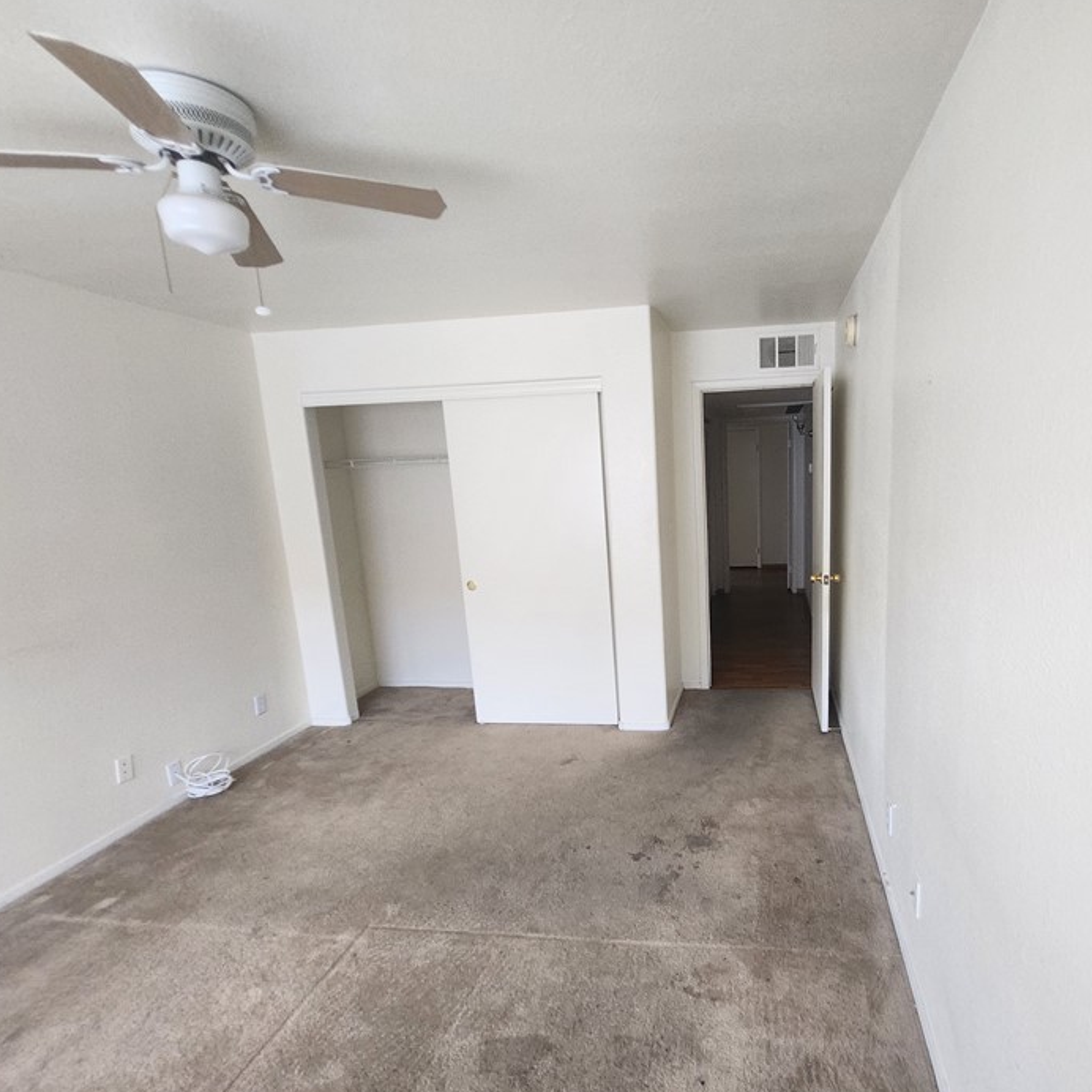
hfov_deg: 82.3
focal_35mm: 17
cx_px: 686
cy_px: 584
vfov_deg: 83.8
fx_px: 607
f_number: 2.2
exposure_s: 1/60
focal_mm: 1.74
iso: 250
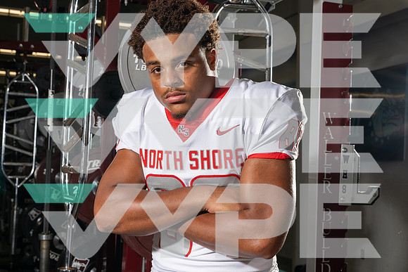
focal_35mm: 50
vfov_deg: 27.0
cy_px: 136
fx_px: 567
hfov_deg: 39.6
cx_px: 204
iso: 320
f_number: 8
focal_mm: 50
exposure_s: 1/250
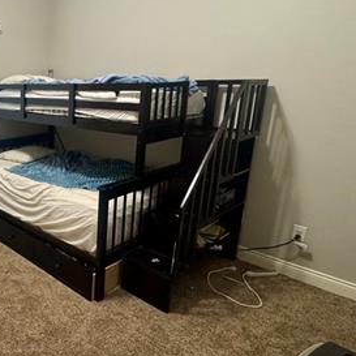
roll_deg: +1.5
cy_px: 162
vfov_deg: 55.5
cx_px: 1
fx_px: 337
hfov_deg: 46.7
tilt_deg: -13.8
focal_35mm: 29
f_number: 2.2
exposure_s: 1/60
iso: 400
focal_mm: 2.22
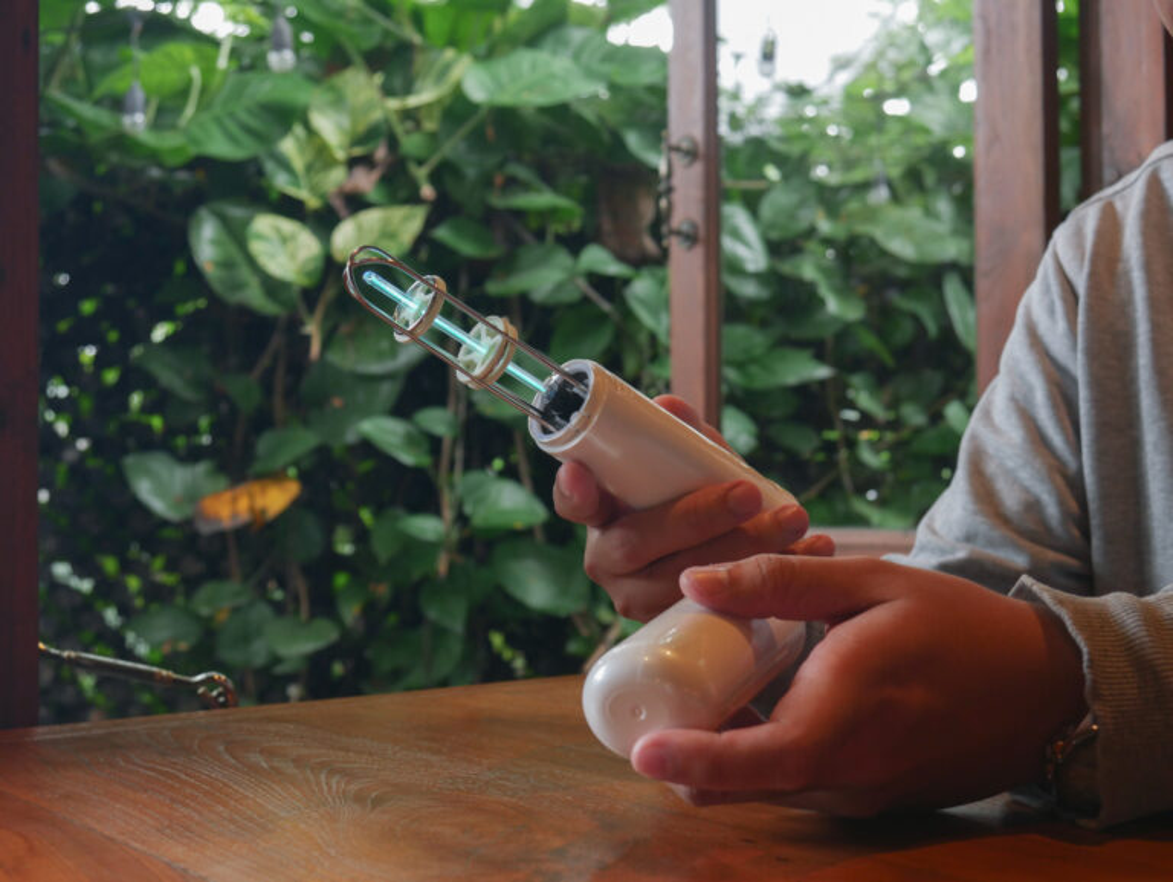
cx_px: 586
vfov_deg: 30.3
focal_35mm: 48
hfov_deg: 39.6
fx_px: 1628
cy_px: 441
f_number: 5.2
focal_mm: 24
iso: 400
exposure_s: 1/60
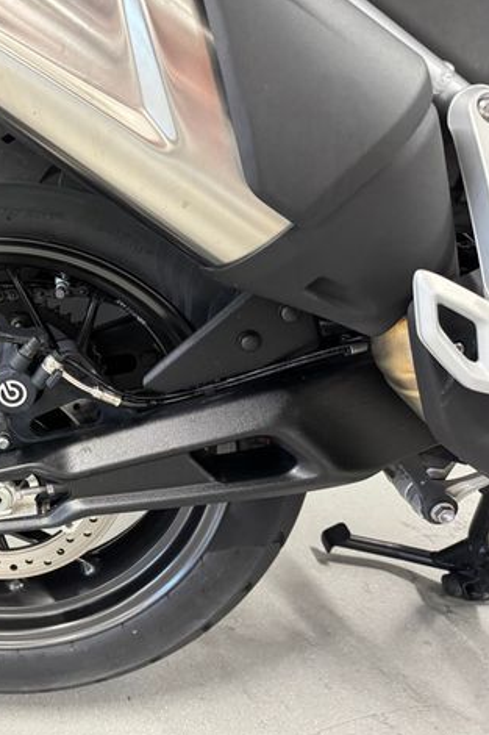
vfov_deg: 55.8
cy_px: 369
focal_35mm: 34
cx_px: 5
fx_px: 693
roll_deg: +2.1
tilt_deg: -22.3
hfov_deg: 35.3
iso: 500
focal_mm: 6.76
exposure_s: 1/50
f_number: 1.78
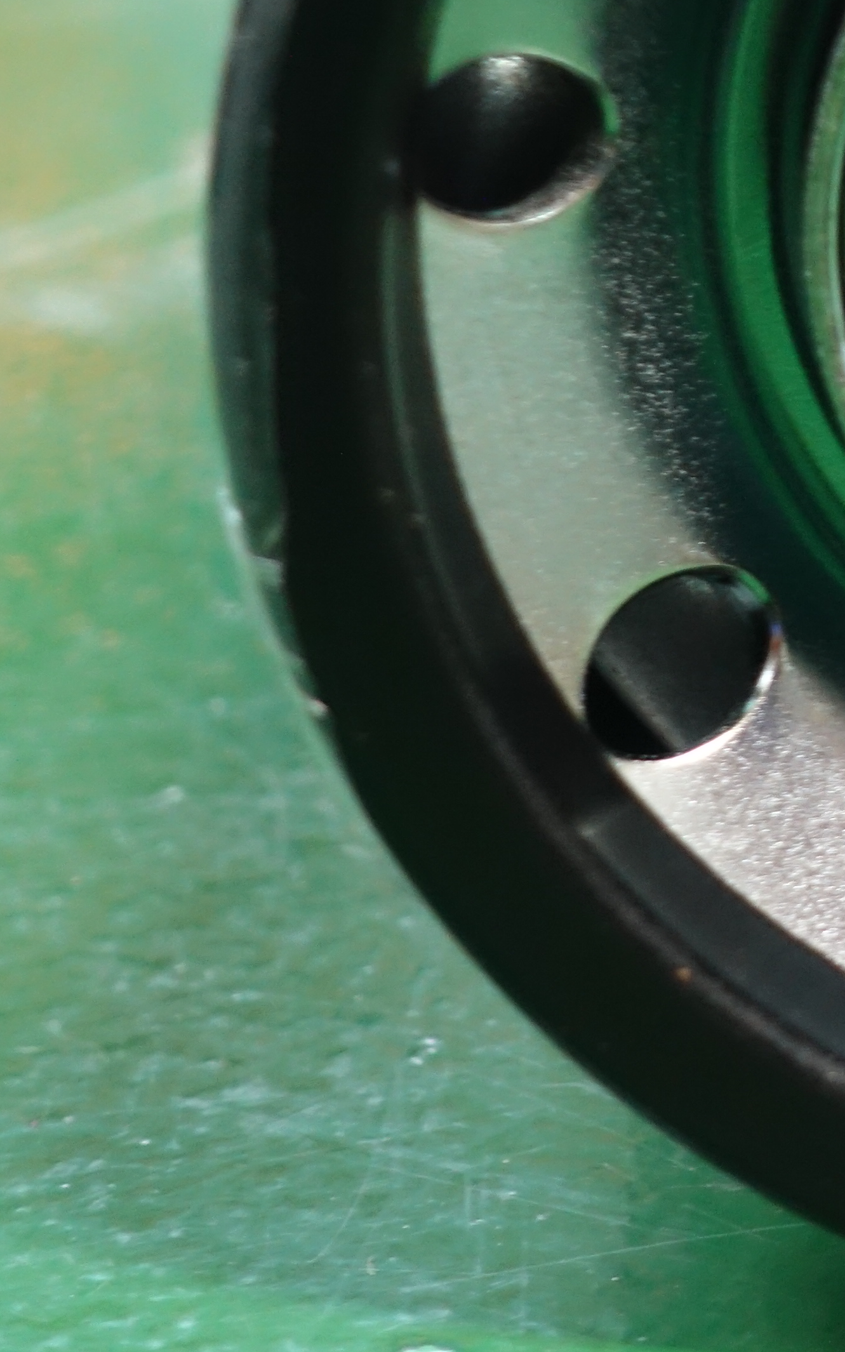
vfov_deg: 14.4
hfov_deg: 8.9
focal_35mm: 144
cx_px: 1284
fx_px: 5307
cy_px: 288
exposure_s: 1/8
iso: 800
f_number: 2.8
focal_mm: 20.25
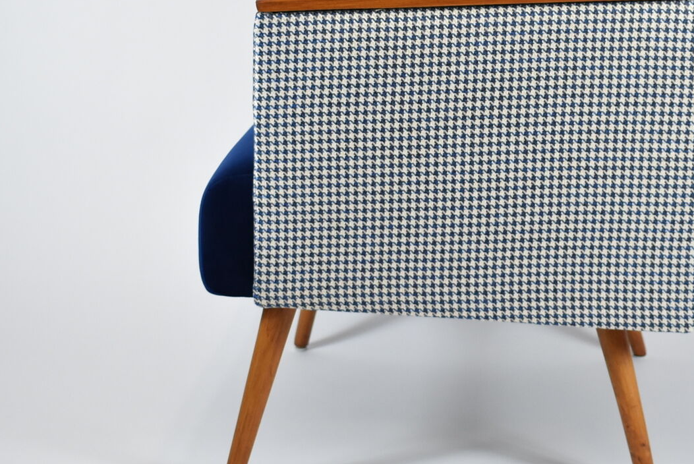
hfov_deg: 26.2
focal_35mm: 77
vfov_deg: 17.7
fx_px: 1485
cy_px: 126
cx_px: 453
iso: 800
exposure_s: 1/125
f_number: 5
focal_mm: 27
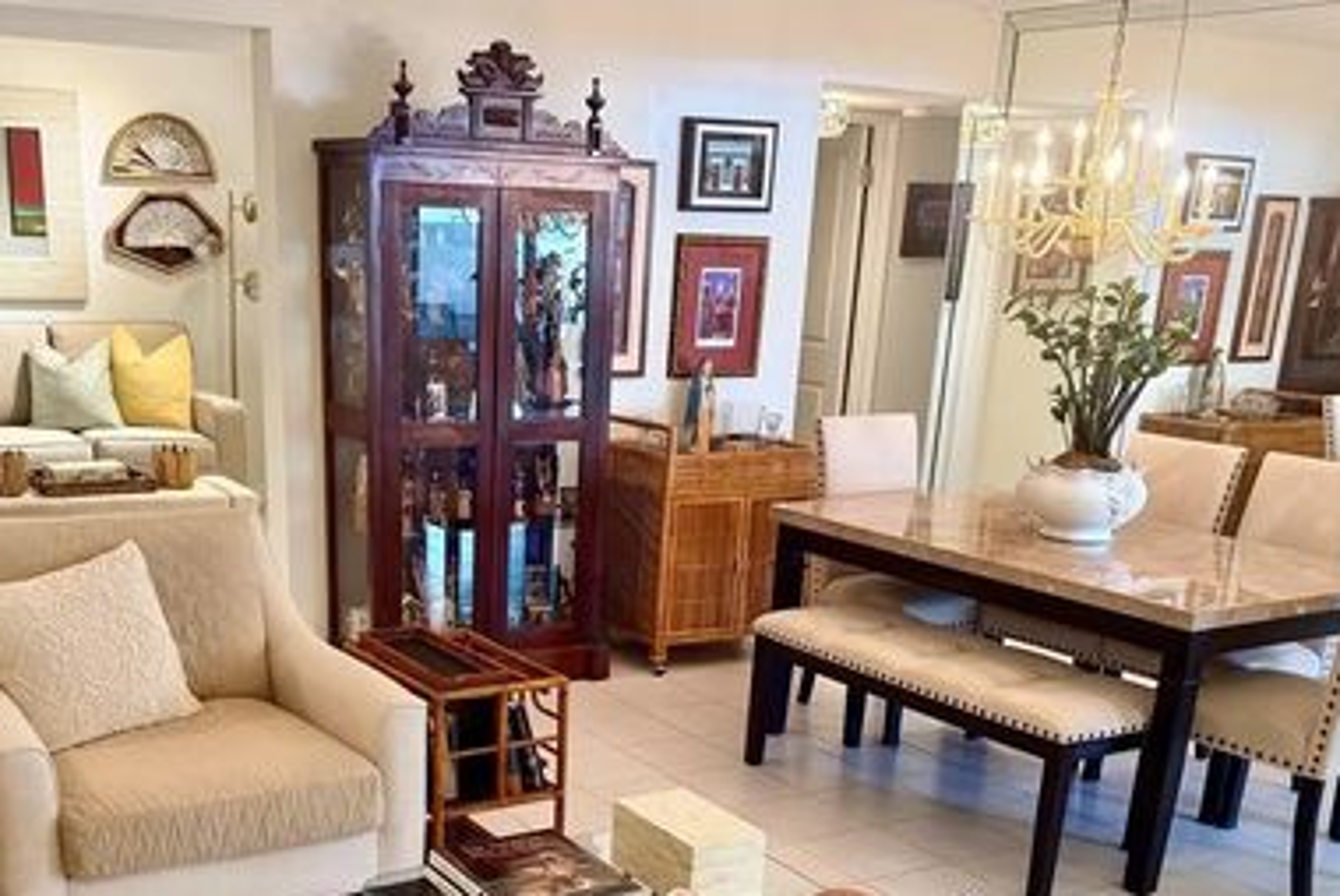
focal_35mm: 42
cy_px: 790
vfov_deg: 30.7
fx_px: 1564
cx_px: 564
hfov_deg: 46.2
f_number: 1.78
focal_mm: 6.76
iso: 200
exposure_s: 1/60
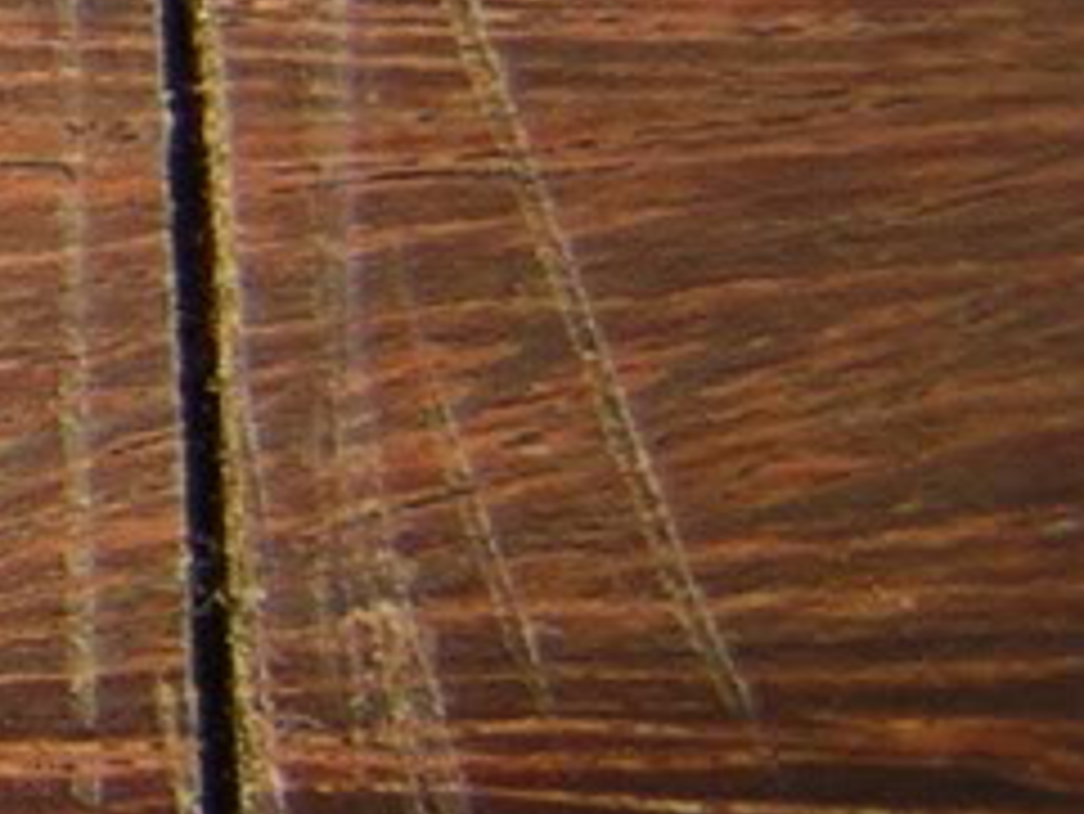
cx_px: -1093
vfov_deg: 9.6
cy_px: 0
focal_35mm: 153
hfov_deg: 11.6
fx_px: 4794
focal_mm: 4.7
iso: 50
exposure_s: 1/34
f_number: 2.6
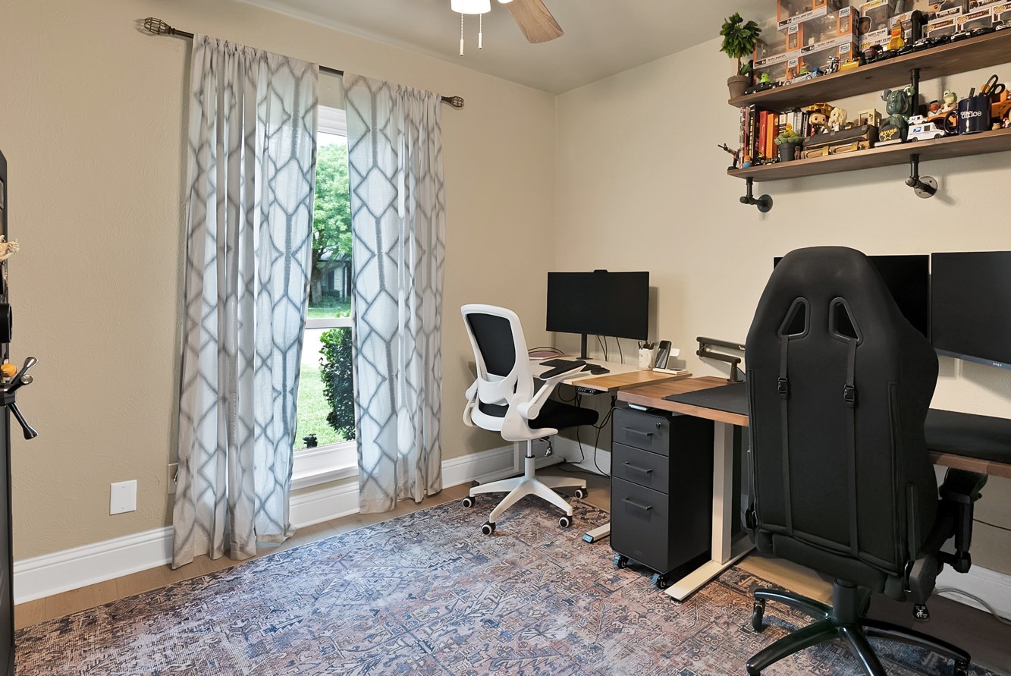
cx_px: 649
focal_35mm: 18
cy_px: 281
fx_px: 506
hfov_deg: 87.6
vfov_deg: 67.0
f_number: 9
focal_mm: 12
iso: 640
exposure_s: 1/4
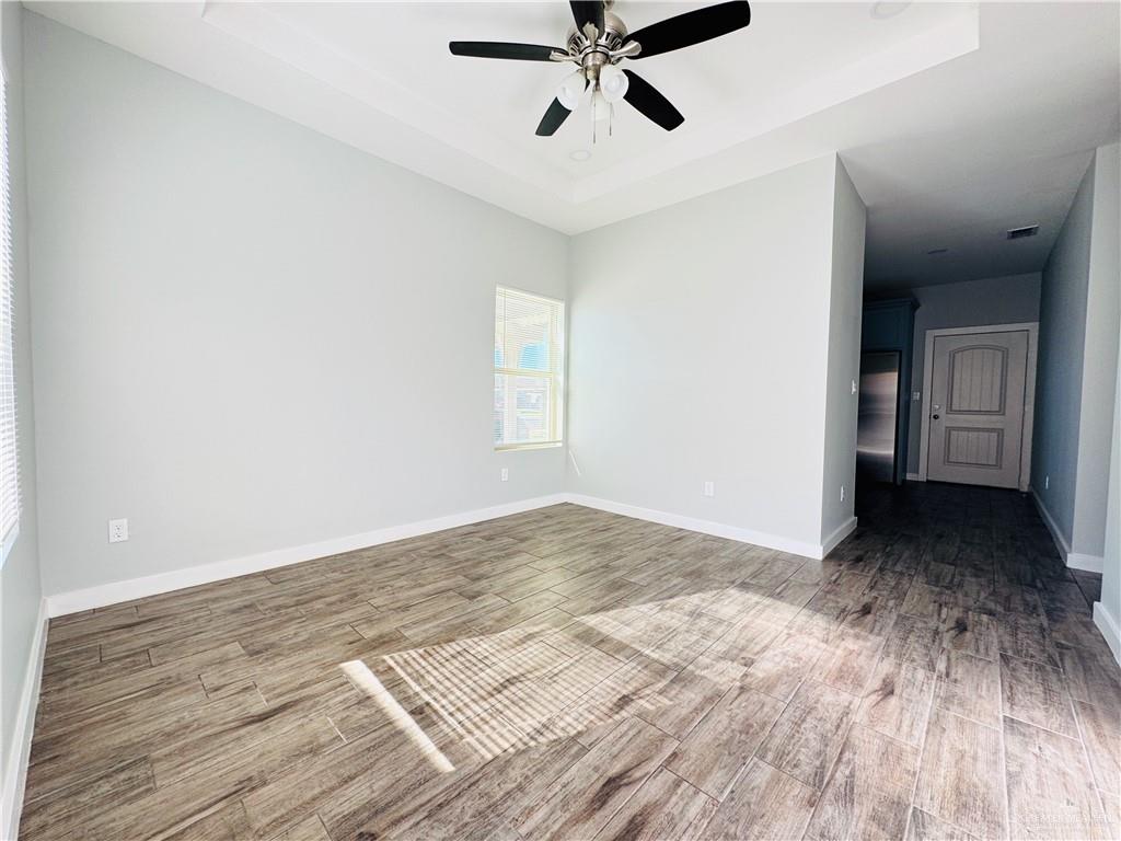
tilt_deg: -4.1
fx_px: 453
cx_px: 560
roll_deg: -1.7
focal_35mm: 14
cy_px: 420
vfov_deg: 85.7
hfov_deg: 102.1
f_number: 2.2
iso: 50
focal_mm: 2.22
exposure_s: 1/99
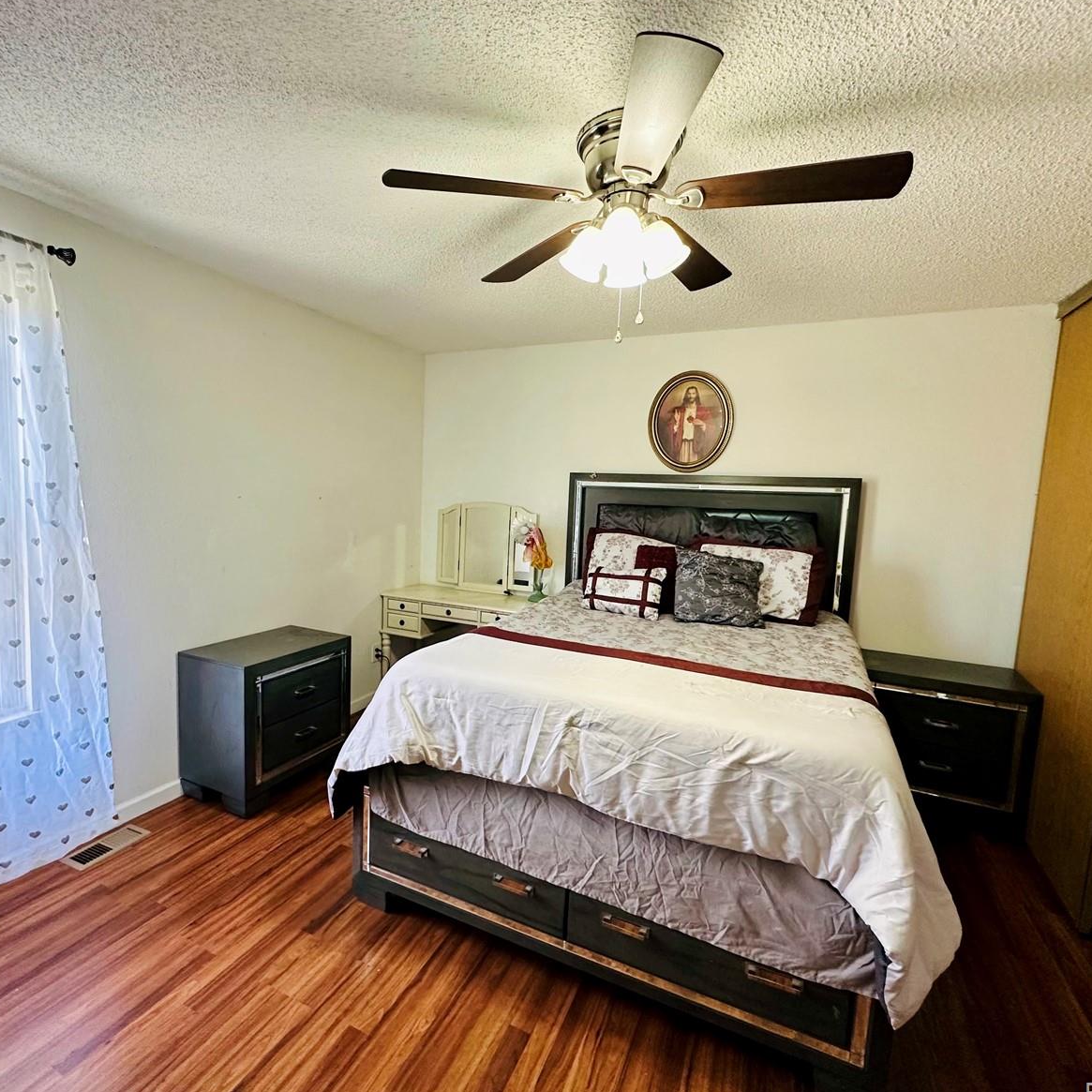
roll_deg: -2.4
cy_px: 550
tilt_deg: -5.5
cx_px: 487
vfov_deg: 84.0
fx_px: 607
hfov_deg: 83.7
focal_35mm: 17
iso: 250
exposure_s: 1/120
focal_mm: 2.22
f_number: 2.2
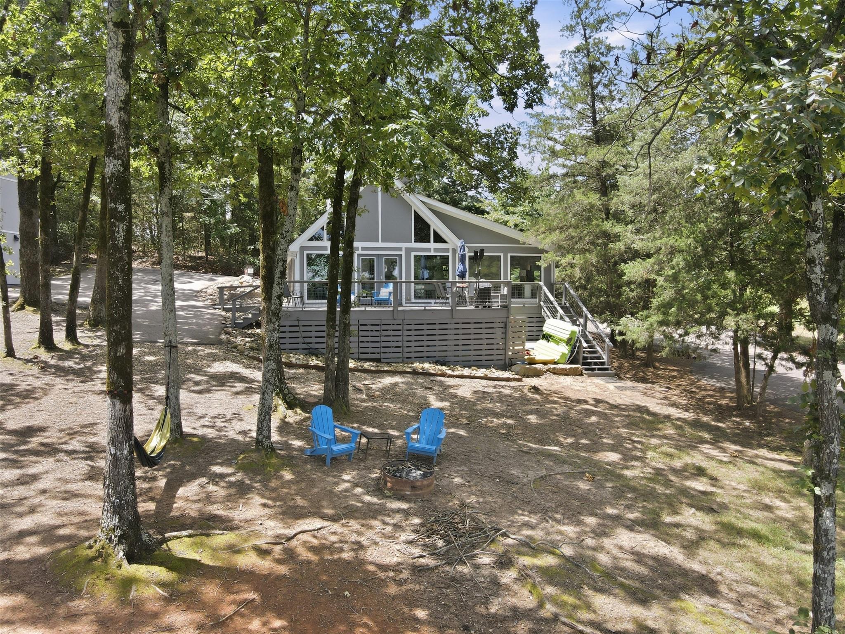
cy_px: 317
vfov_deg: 56.8
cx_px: 422
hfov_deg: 71.6
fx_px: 586
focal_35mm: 24
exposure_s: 1/125
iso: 100
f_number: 2.8
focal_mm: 4.5
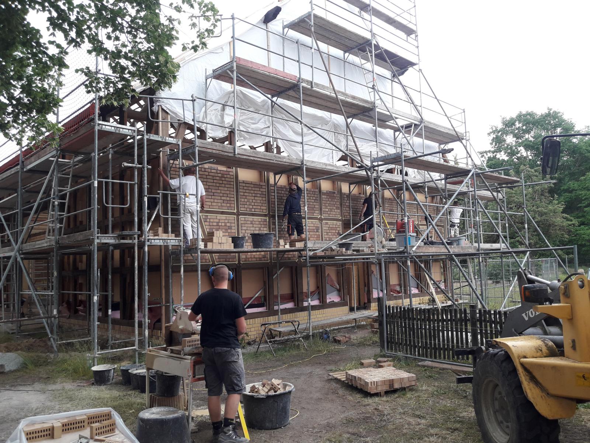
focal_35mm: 28
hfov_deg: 63.4
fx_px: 477
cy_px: 222
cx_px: 295
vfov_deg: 49.7
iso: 40
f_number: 1.9
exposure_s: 1/100
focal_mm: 3.7
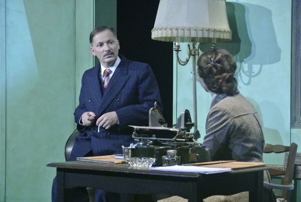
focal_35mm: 138
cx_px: 150
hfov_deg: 14.8
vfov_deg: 10.0
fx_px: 1155
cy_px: 101
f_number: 4.2
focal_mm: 51.2
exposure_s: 1/100
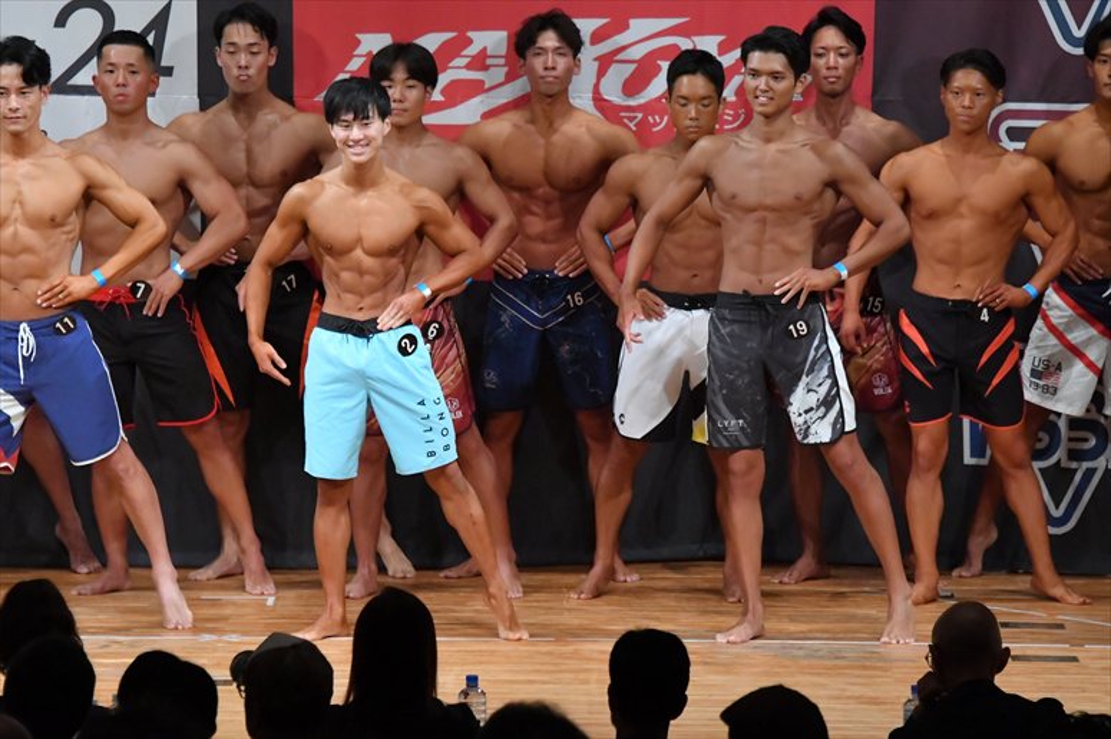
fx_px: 7866
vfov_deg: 5.4
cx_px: 556
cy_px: 370
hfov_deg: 8.1
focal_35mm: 255
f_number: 5.6
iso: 8000
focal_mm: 170
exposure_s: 1/400
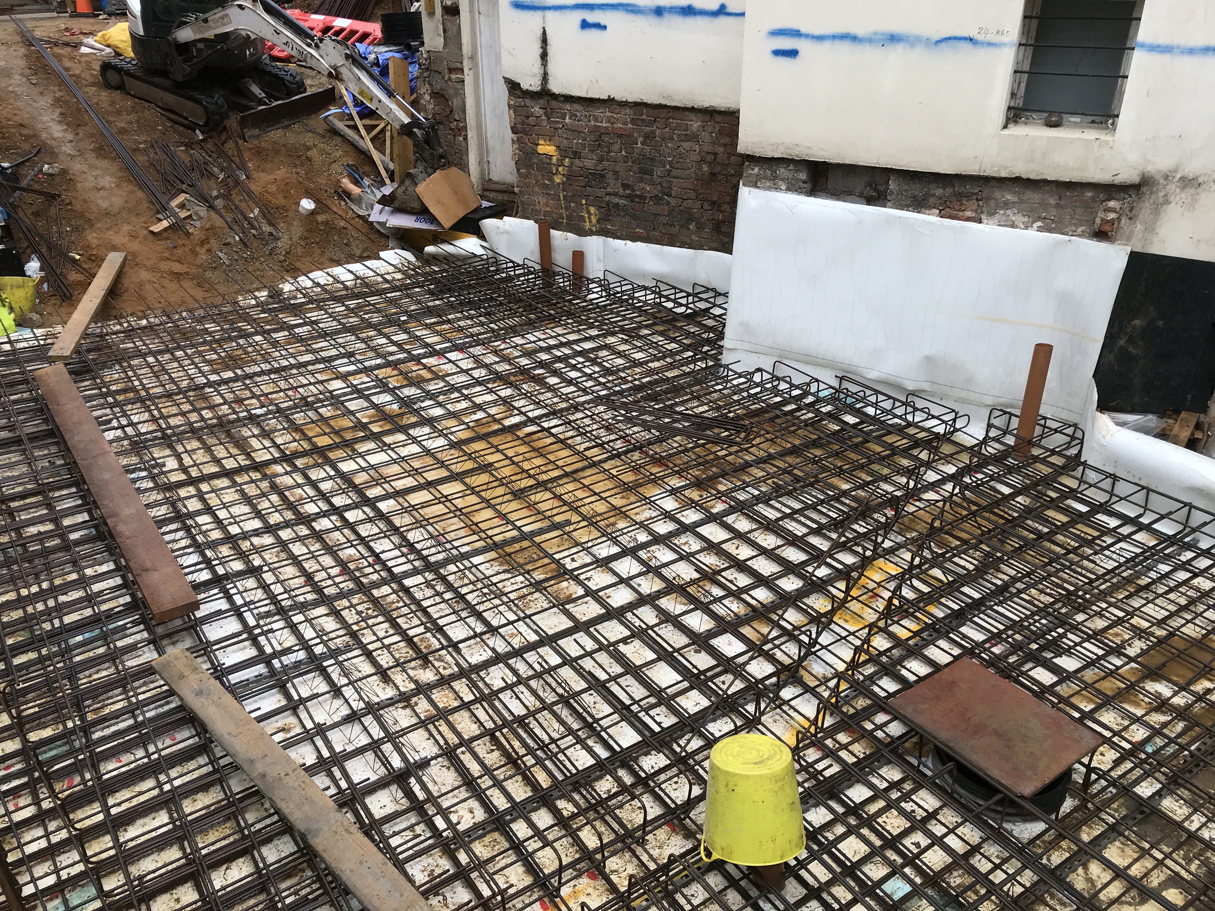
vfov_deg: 49.7
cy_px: 456
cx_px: 608
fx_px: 983
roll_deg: +0.2
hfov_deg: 63.4
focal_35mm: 28
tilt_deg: -27.6
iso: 20
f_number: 1.8
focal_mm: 3.99
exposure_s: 1/529
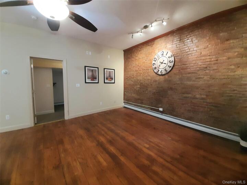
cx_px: 124
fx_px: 93
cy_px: 92
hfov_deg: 106.2
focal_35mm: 13
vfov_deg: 89.9
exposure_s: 1/24
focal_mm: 1.42
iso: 500
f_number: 2.2
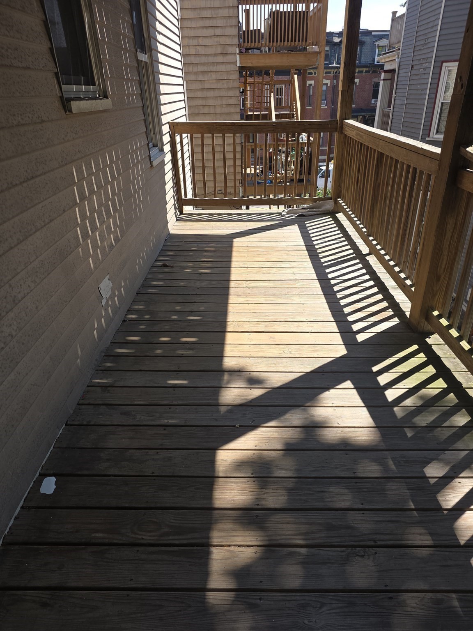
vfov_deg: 73.9
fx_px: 419
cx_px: 236
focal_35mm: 23
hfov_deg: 58.9
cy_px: 316
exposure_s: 1/304
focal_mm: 6.25
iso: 12
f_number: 1.7
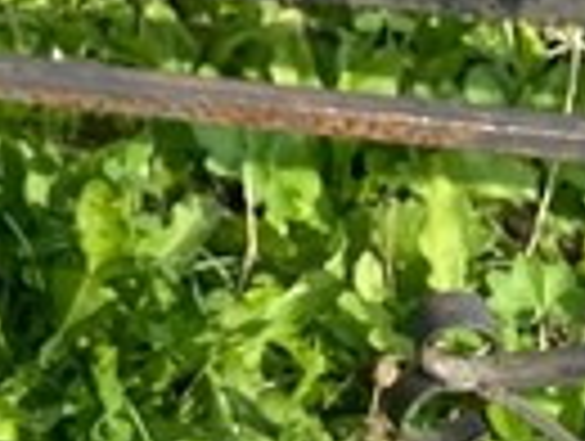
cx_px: -693
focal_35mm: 160
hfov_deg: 10.9
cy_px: -747
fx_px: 2709
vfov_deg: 8.3
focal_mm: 4.2
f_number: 1.6
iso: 32
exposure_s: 1/2132
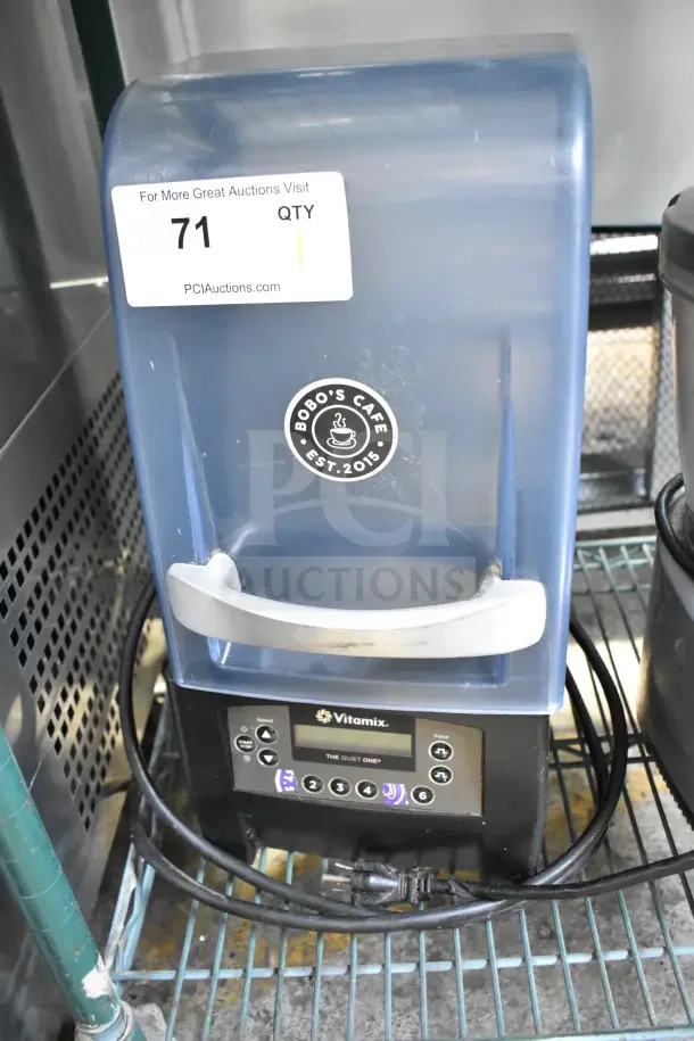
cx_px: 347
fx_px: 911
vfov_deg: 59.5
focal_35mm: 32
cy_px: 520
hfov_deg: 41.7
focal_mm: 21
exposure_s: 1/60
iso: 6400
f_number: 4
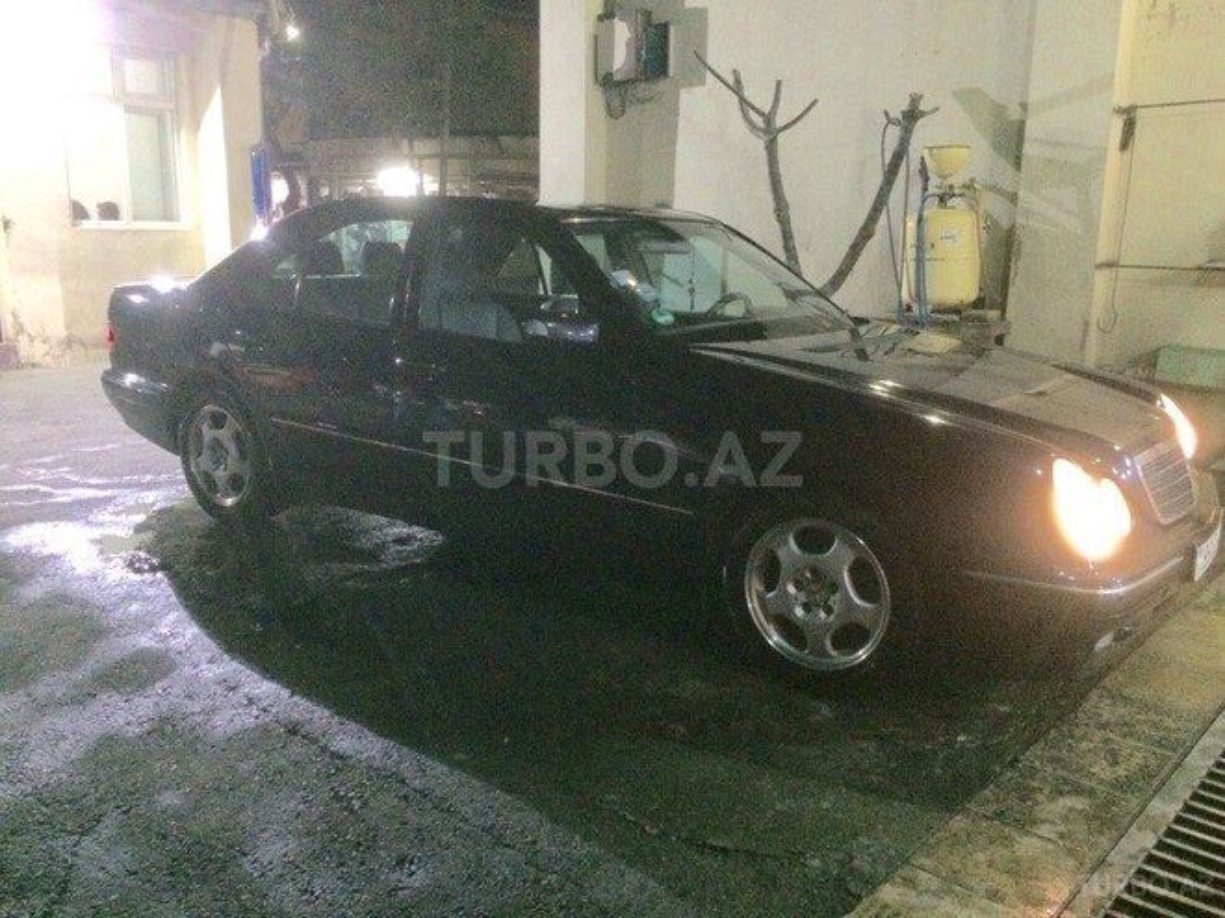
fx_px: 1026
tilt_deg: -13.3
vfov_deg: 48.2
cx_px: 612
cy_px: 459
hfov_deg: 61.7
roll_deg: +0.1
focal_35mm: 29
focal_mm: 4.15
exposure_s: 1/17
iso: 500
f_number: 2.2
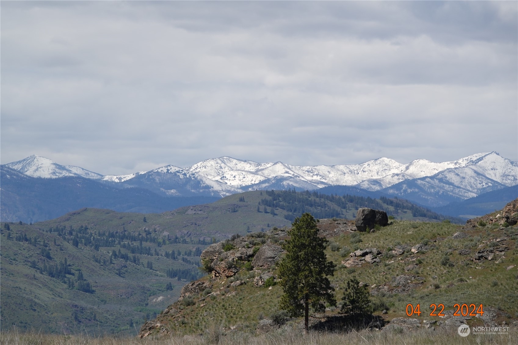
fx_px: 2546
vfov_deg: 7.8
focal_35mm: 177
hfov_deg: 11.6
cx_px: 259
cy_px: 172
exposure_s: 1/1000
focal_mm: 64.84
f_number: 4.5
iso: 100
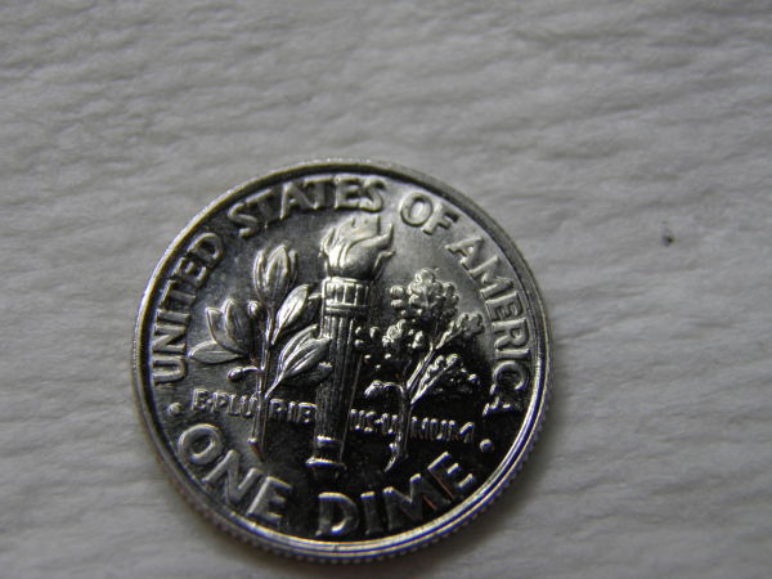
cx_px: 386
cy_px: 290
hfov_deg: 23.3
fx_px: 1873
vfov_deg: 17.6
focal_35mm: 84
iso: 64
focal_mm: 15.2
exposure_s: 1/50
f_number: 3.9
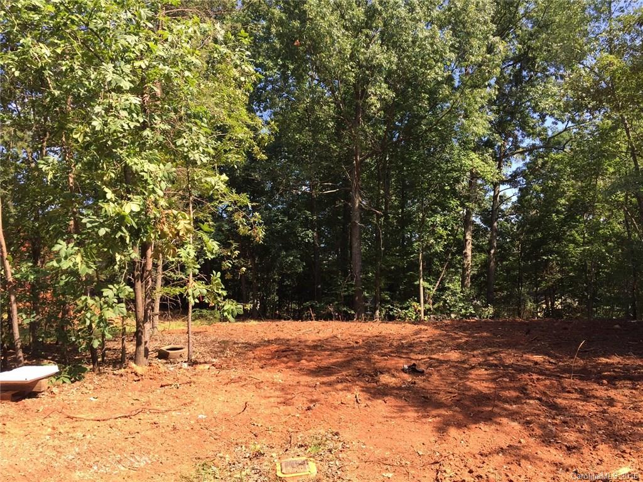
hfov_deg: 61.7
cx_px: 322
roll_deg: +0.8
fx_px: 539
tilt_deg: +7.0
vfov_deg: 48.2
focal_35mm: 29
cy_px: 241
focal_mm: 4.15
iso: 32
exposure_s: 1/534
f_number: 2.2
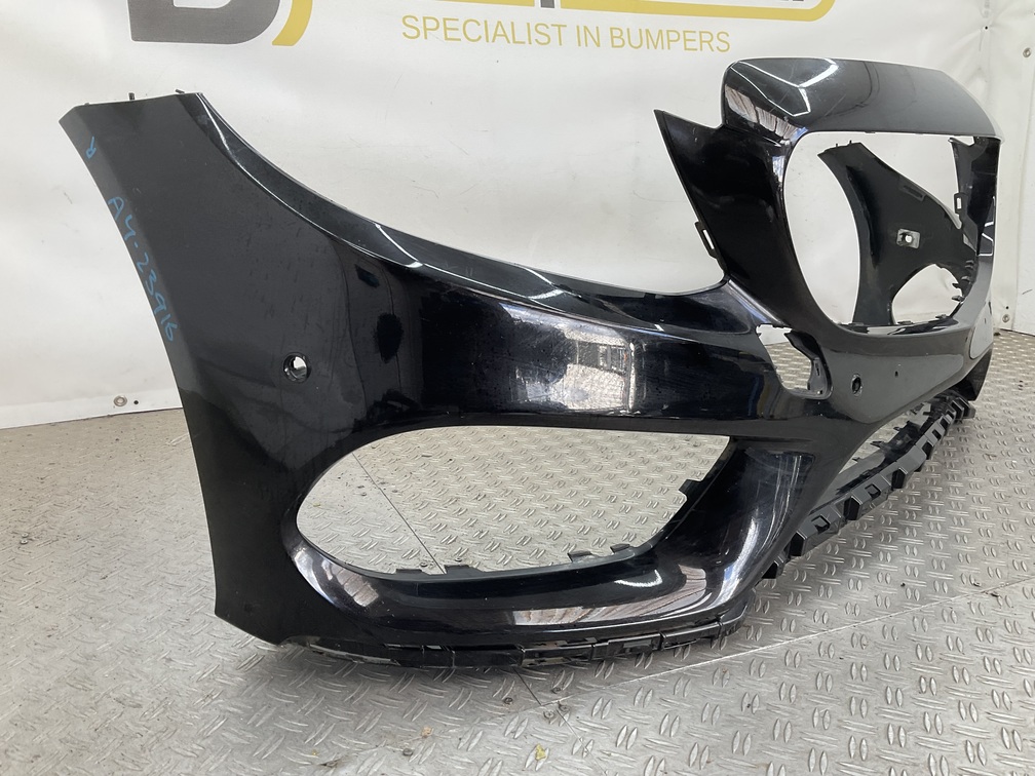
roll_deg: -1.3
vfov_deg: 48.2
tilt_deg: -14.0
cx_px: 518
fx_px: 867
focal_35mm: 29
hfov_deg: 61.7
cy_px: 388
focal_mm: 3
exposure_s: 1/120
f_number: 1.8
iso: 25
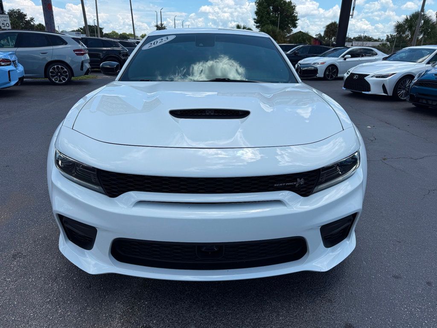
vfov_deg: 56.8
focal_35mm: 24
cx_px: 218
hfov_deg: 71.6
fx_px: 303
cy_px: 164
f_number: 1.78
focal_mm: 6.76
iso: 80
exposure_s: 1/5714
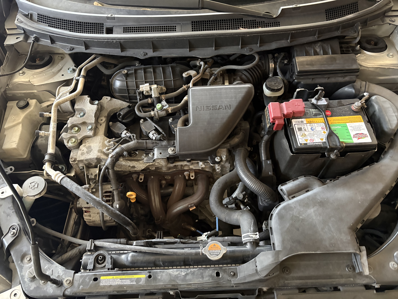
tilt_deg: -57.8
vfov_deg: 53.1
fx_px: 299
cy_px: 150
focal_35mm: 26
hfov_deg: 67.3
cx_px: 199
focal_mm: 5.96
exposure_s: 1/30
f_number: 1.6
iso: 640
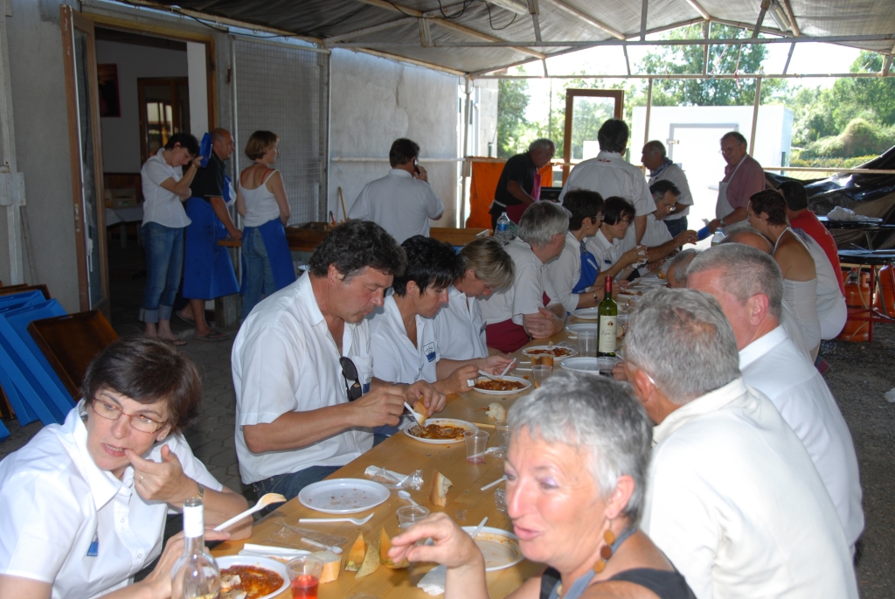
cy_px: 300
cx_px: 448
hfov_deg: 49.5
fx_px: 971
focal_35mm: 39
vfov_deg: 34.3
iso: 100
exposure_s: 1/60
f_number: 4
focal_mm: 26
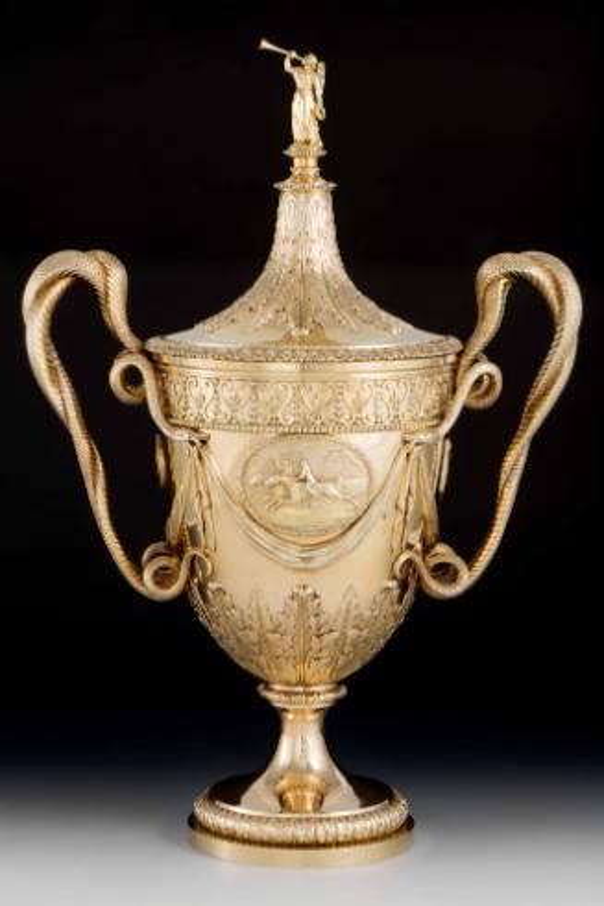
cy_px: 453
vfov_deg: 19.5
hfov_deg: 13.0
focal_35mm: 105
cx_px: 302
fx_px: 2640
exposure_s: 1/125
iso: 100
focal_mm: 105
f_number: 32
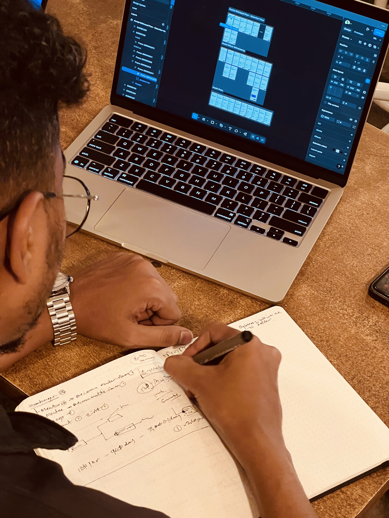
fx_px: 1154
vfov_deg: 25.3
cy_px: 259
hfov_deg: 19.1
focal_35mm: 77
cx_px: 194
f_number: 2.8
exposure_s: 1/25
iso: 800
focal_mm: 9
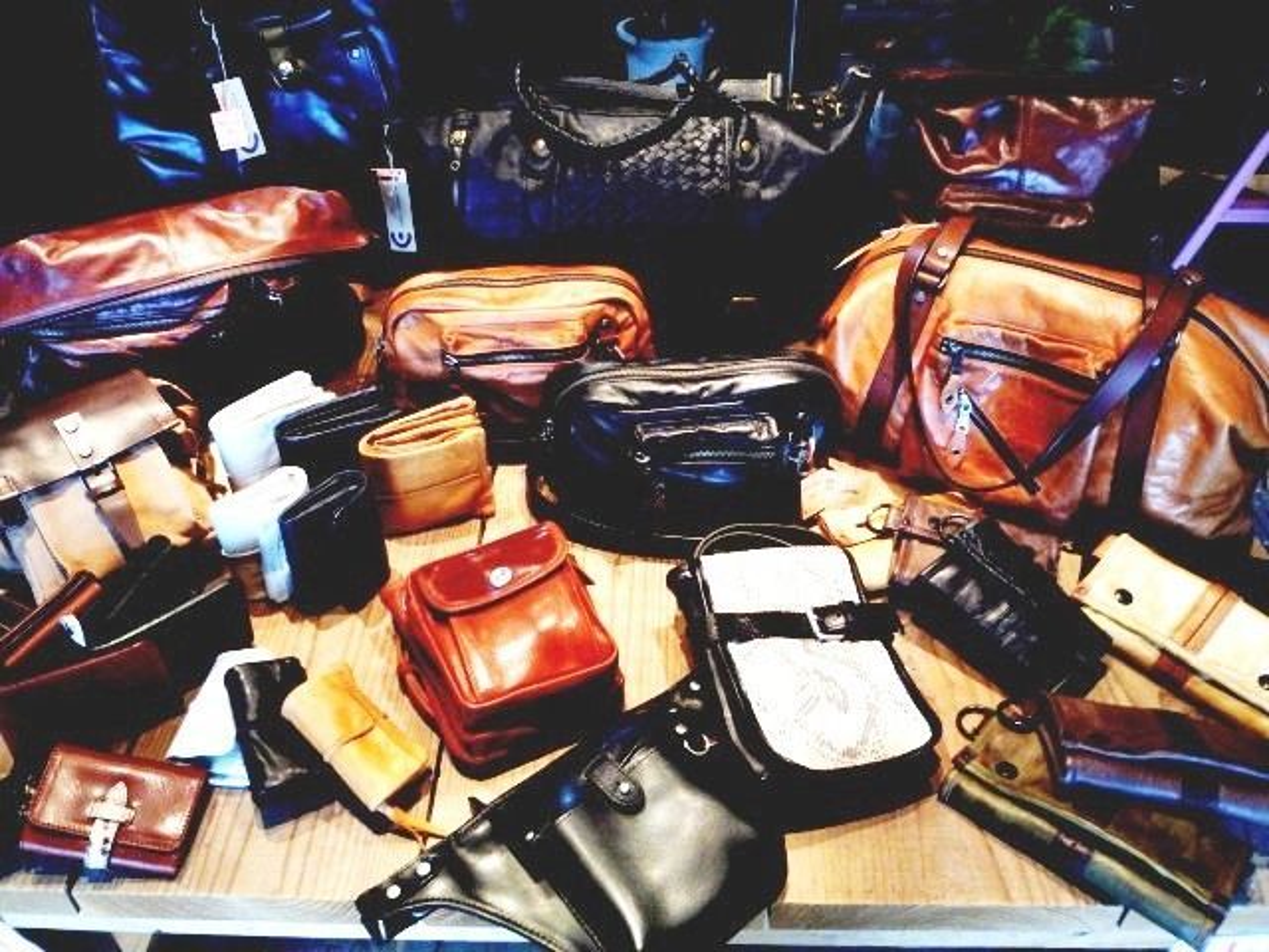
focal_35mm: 30
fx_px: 1100
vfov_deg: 46.8
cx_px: 634
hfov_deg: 60.0
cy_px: 476
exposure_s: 1/15
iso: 400
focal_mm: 5.2
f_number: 3.3
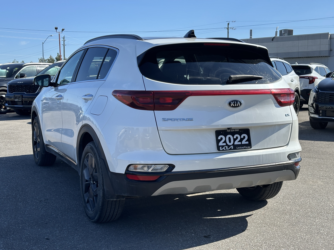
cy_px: 125
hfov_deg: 39.7
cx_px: 167
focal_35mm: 48
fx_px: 463
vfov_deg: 30.3
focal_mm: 6.86
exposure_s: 1/3058
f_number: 1.78
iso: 64
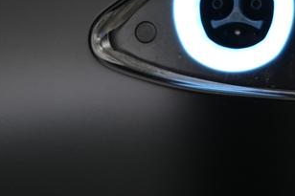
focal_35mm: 54
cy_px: -5
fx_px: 442
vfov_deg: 23.8
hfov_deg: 36.0
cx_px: 223
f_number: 2.8
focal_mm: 26
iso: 2500
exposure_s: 1/160
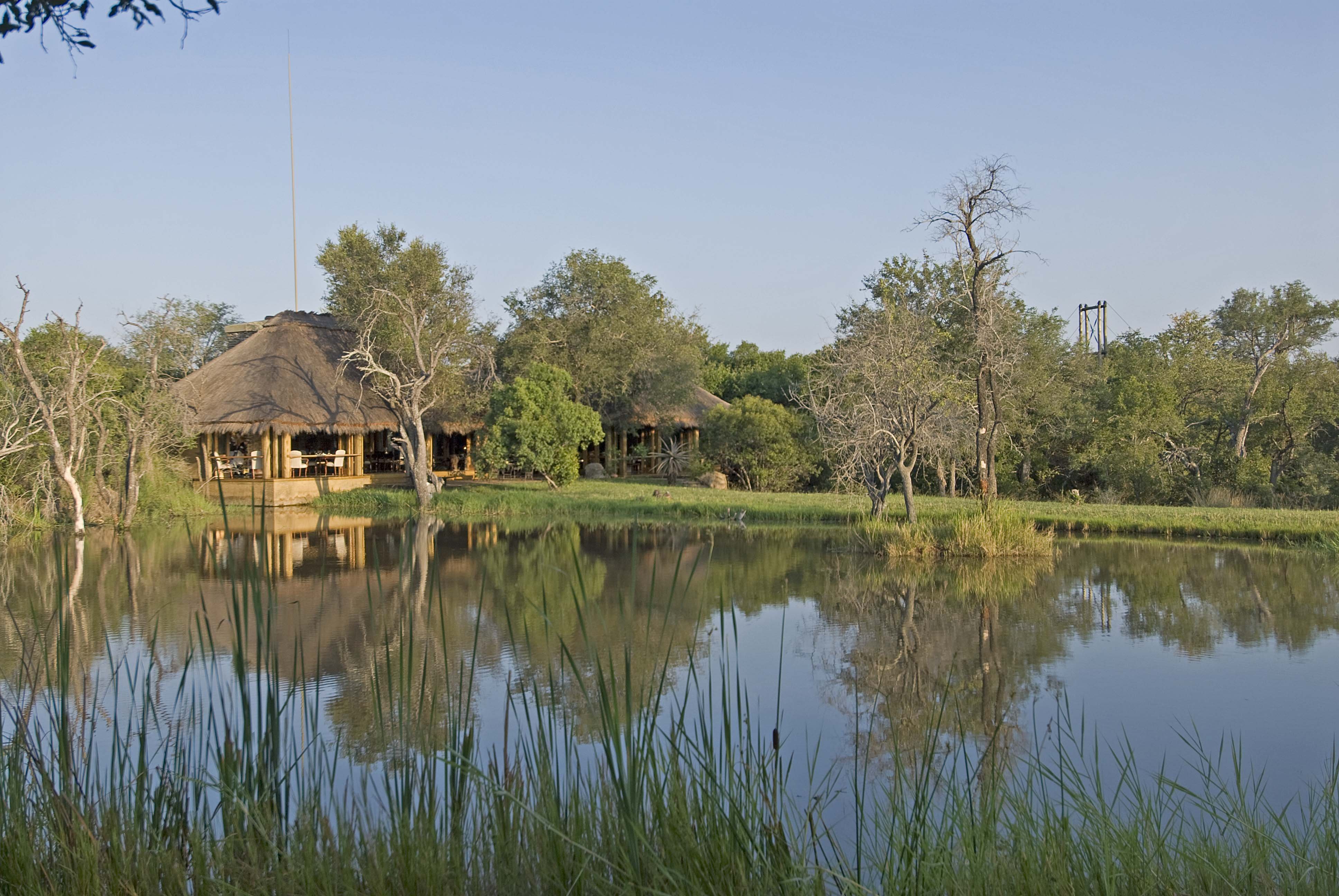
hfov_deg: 53.1
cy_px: 448
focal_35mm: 36
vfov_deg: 37.0
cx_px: 670
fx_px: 1341
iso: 100
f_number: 6.3
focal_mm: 24
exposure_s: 1/160
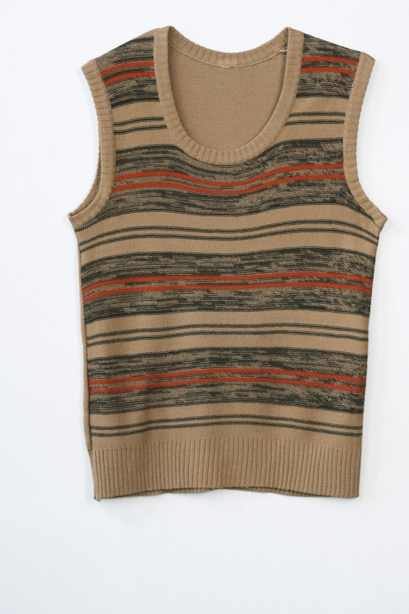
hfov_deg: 15.4
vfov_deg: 23.0
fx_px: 1509
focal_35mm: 89
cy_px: 304
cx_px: 223
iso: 320
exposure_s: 1/50
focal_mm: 51
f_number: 7.1
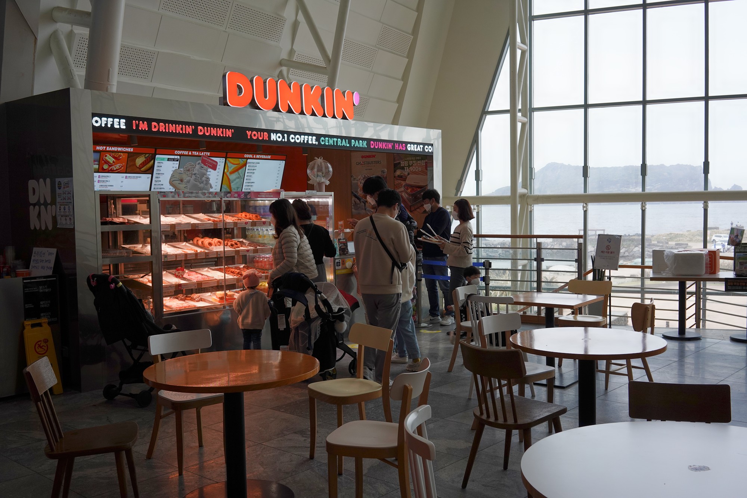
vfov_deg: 37.9
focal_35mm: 35
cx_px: 374
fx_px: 726
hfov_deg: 54.4
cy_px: 249
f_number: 8
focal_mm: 35
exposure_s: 1/100
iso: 500
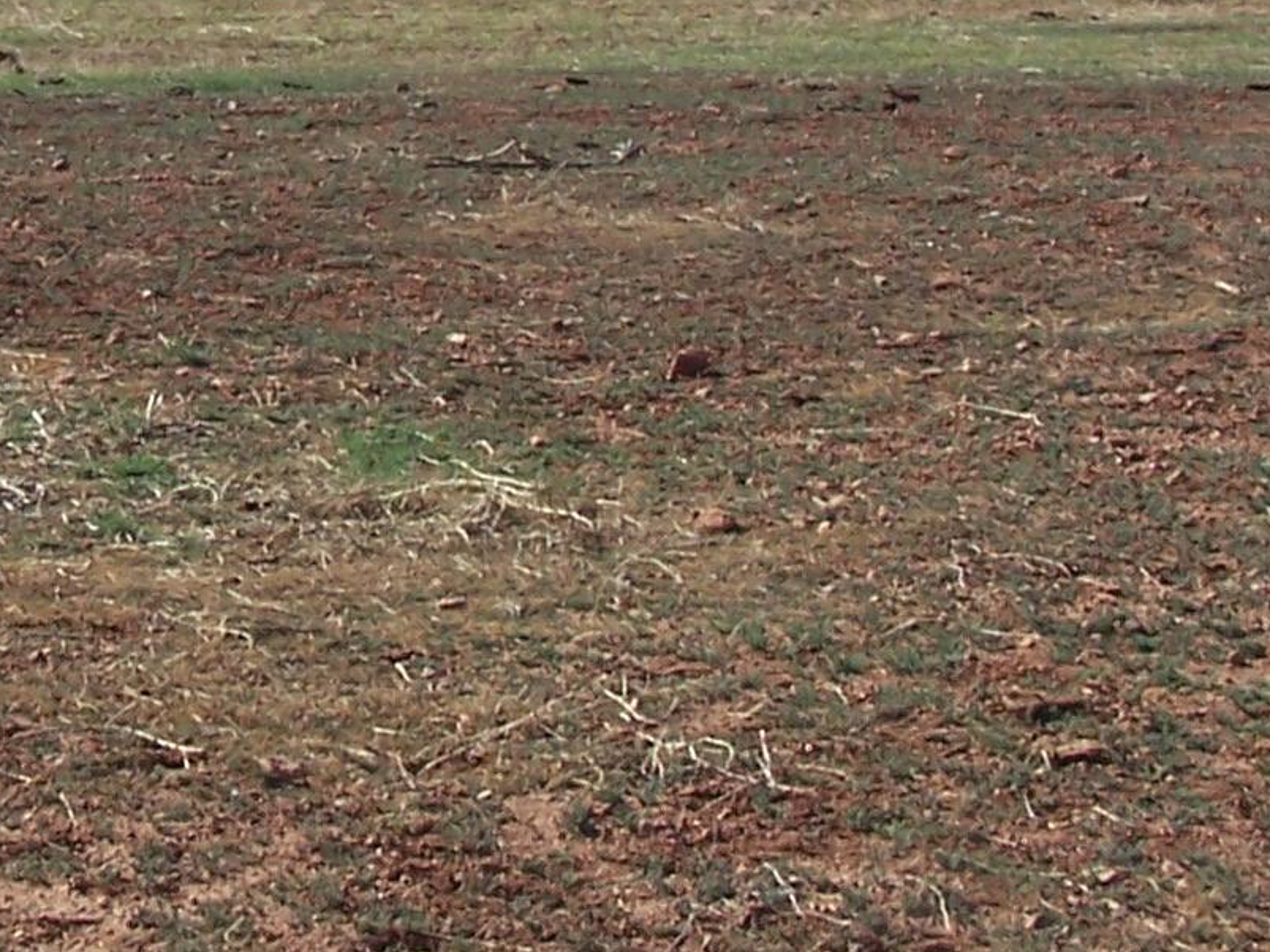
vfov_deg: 13.4
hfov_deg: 17.6
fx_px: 3998
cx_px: -40
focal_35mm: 109
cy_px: -43
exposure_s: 1/350
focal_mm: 6.3
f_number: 5.6
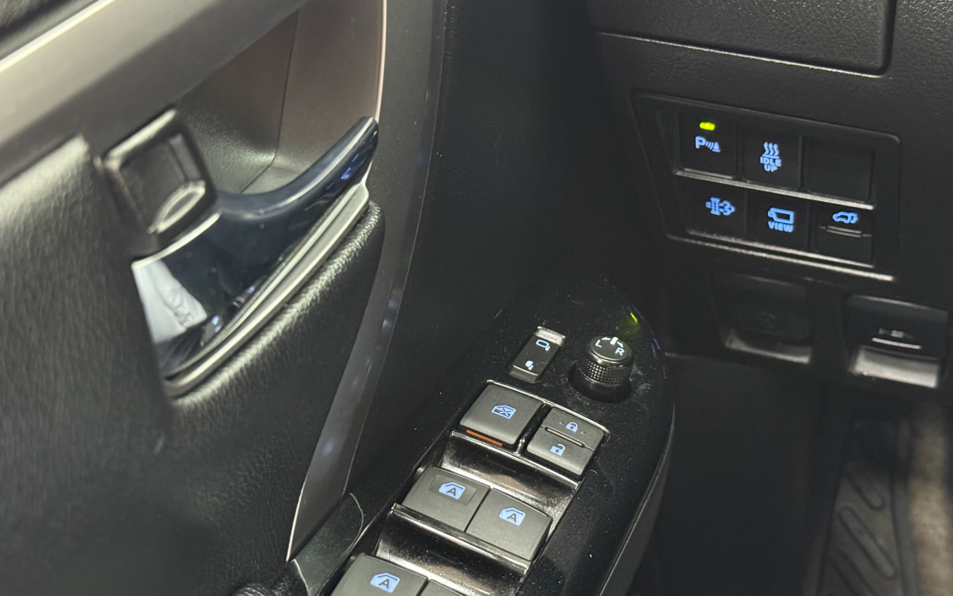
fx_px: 1403
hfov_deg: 37.5
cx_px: 494
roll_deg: +3.1
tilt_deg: -30.9
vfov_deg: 24.0
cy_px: 318
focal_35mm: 54
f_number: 1.78
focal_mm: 6.76
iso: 800
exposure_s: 1/20
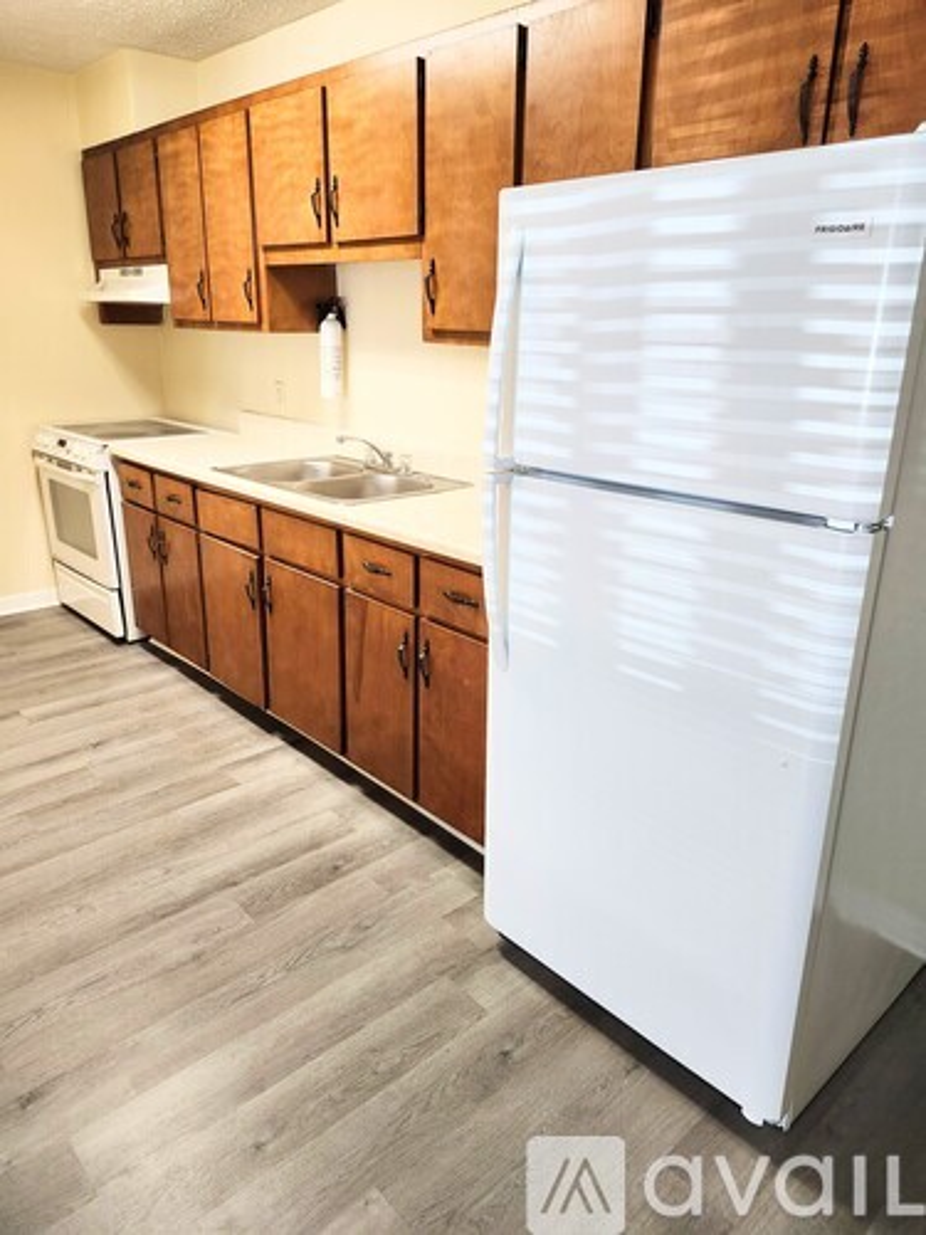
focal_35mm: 23
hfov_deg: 58.9
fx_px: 820
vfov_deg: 73.9
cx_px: 463
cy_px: 618
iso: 500
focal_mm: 5.54
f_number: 1.8
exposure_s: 1/120
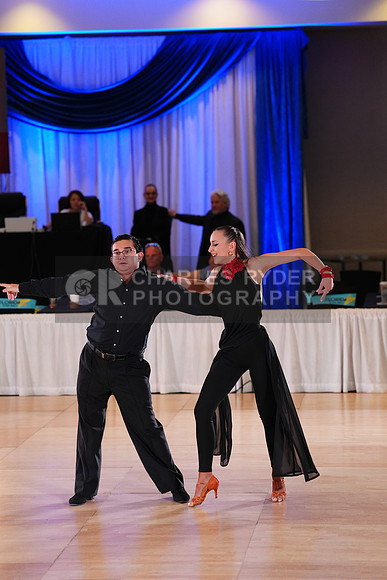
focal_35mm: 115
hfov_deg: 11.9
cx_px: 194
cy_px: 290
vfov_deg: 17.8
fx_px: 1853
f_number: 2.8
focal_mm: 115
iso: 2500
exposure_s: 1/500
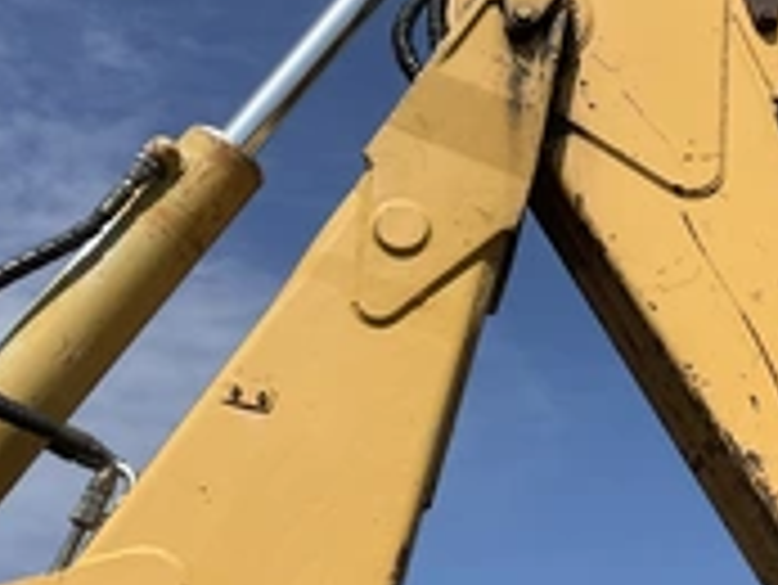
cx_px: 625
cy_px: 162
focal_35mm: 67
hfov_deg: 28.3
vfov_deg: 21.8
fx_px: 1507
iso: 25
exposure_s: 1/2538
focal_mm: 3
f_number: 1.8
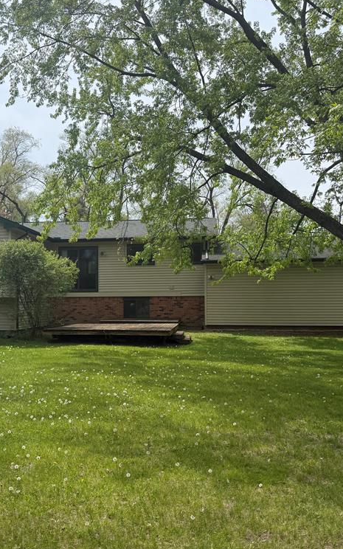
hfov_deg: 36.0
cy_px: 280
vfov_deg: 55.3
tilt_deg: +2.7
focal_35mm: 35
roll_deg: -0.1
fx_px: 523
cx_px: 124
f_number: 1.78
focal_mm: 6.76
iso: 100
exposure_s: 1/4167
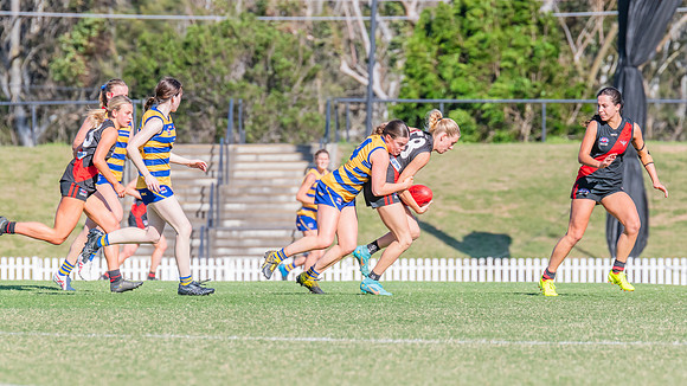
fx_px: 9371
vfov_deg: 2.4
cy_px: 190
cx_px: 393
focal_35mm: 515
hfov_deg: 4.2
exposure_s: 1/1250
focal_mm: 420
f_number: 10
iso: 800
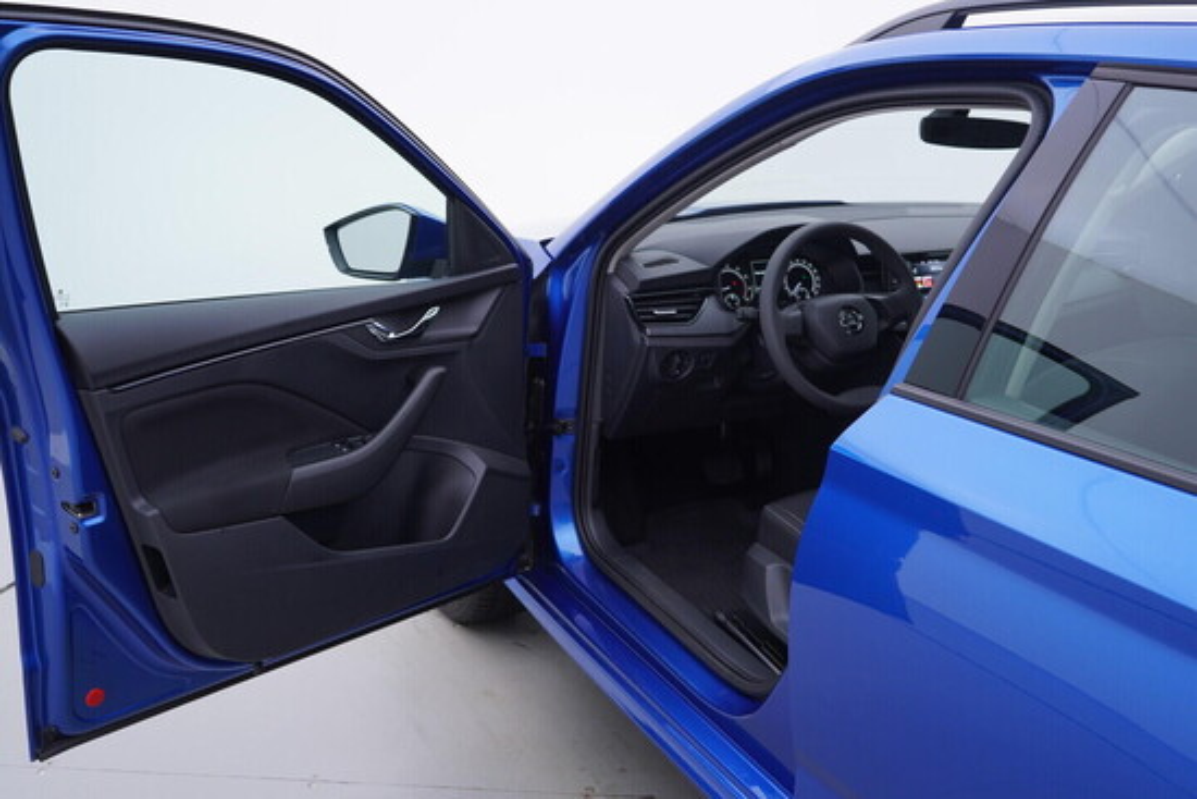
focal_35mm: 36
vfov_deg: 36.9
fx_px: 1197
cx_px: 598
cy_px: 400
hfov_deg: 53.1
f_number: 3.2
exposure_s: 1/50
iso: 125
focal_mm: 24
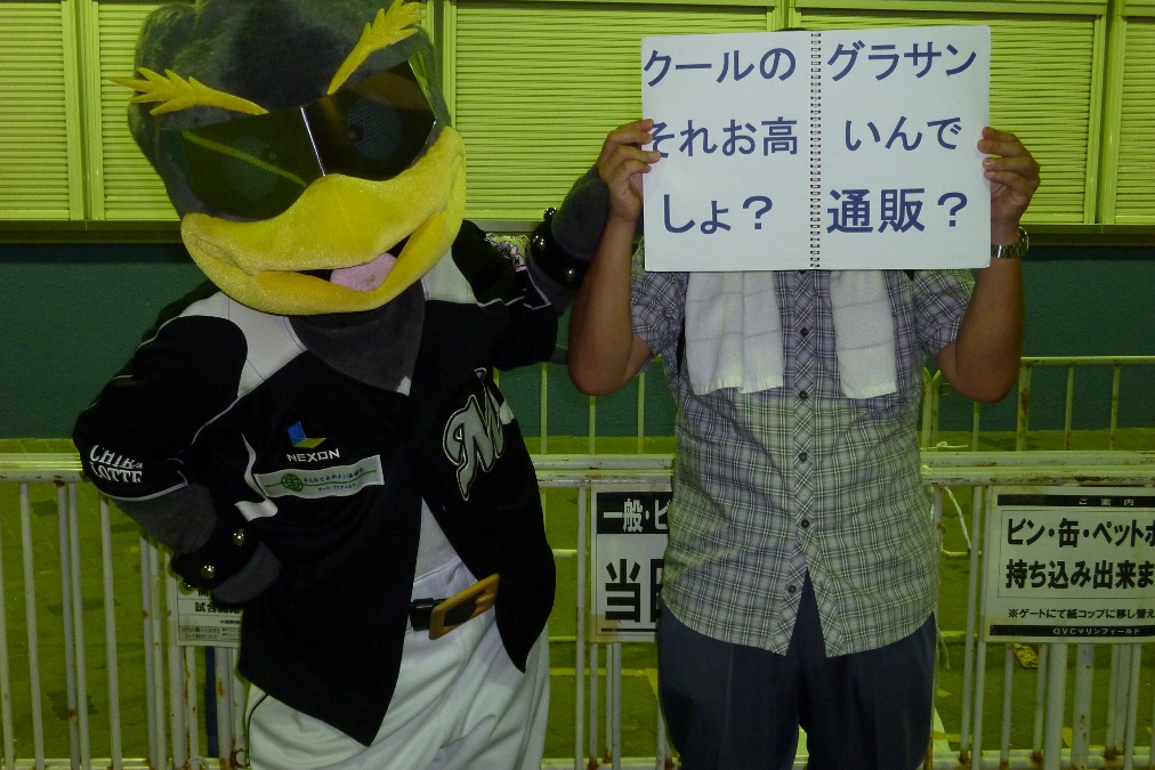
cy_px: 350
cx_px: 572
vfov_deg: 33.4
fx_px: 1283
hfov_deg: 48.5
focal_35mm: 40
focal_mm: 6.7
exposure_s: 1/30
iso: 320
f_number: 3.9
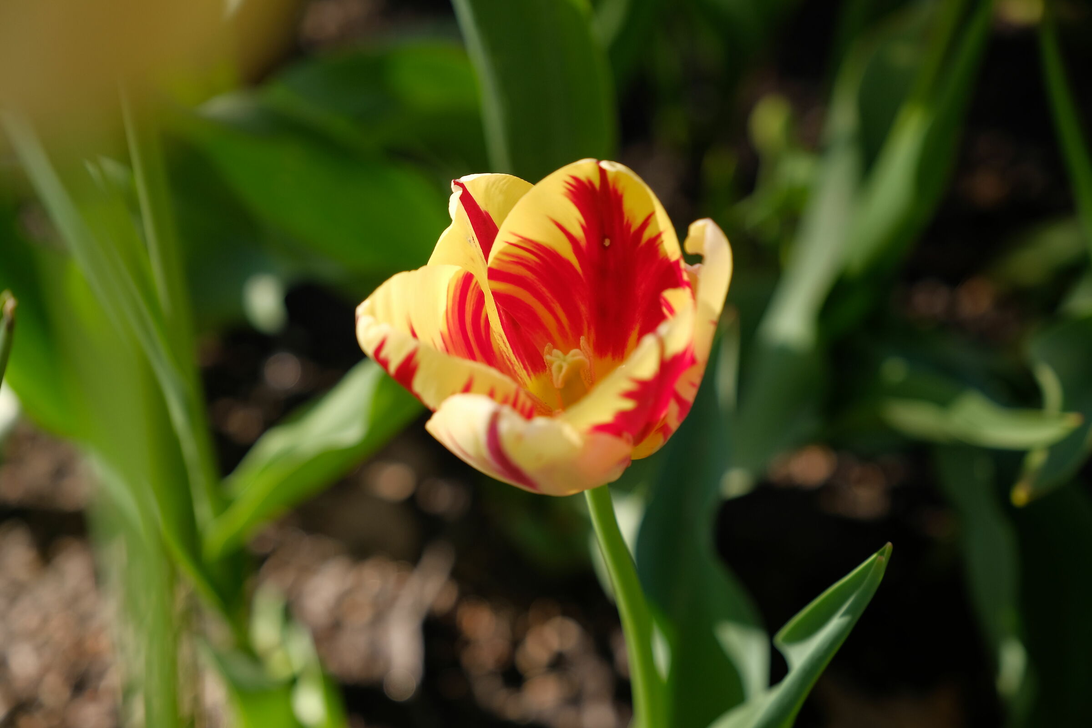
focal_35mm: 64
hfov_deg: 31.4
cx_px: 546
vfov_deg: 21.2
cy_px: 364
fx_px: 1941
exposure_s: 1/640
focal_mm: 42.7
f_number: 2.8
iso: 200
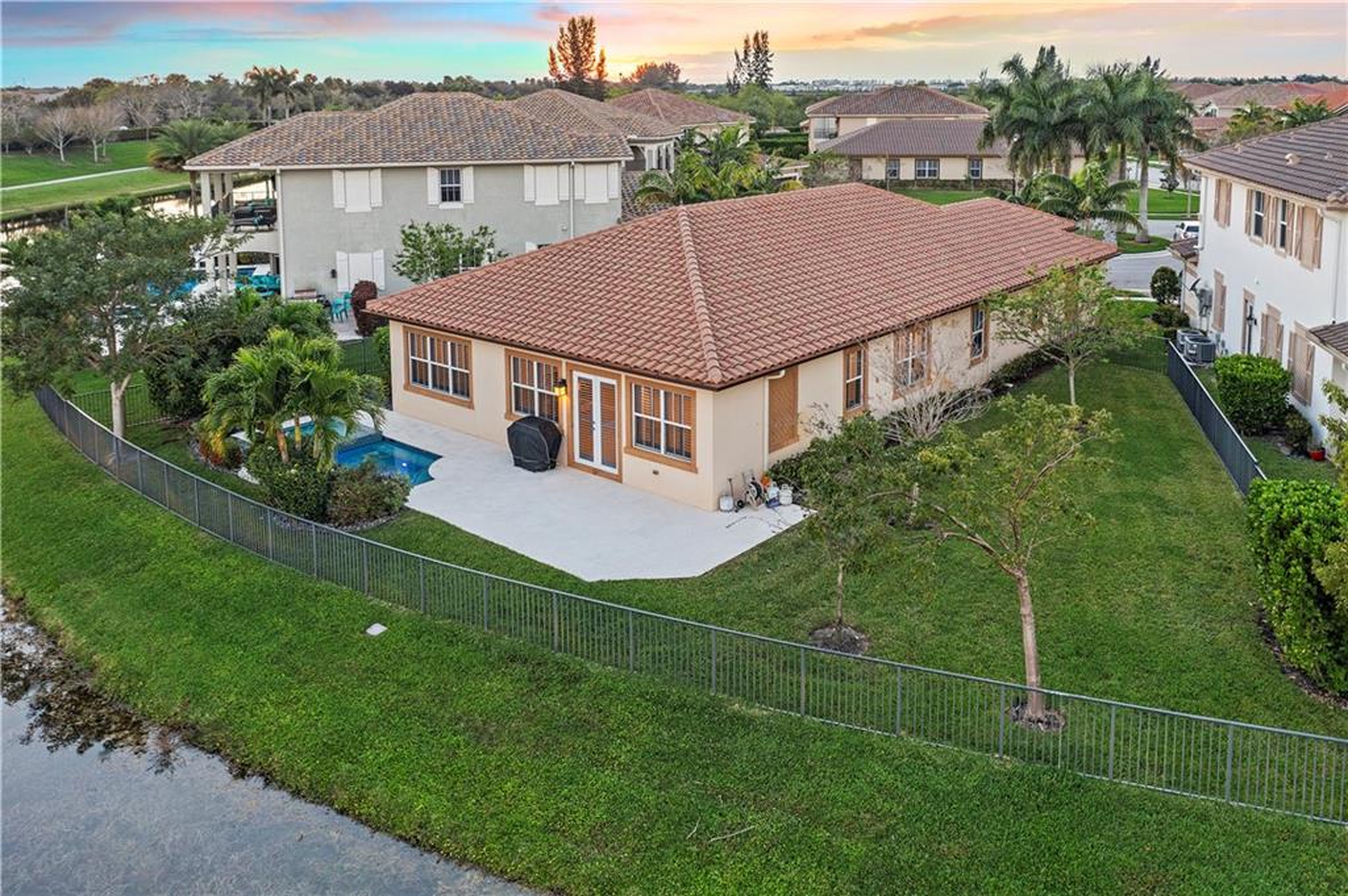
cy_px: 448
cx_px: 674
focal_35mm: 28
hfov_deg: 65.5
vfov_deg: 46.3
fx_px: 1048
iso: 100
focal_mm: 10.26
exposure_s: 1/50
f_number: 2.8
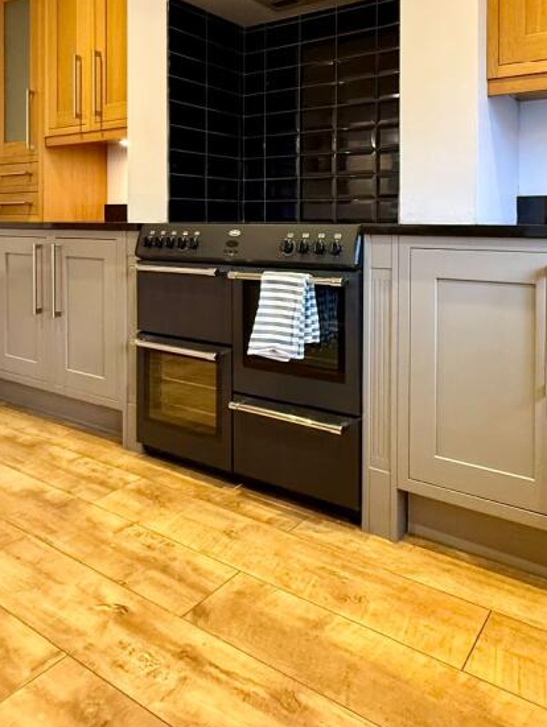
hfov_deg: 51.7
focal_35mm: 26
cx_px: 382
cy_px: 226
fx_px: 547
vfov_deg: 65.0
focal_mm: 2.22
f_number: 2.2
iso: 500
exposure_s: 1/50
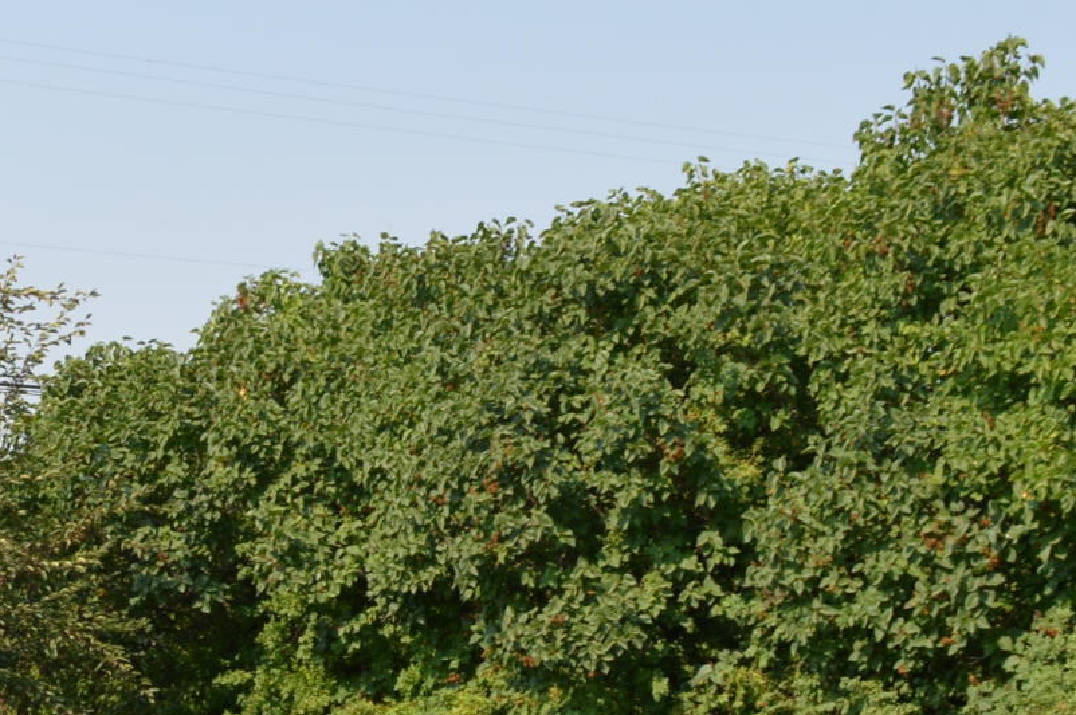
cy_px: 860
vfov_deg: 13.2
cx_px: -342
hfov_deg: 18.7
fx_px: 3016
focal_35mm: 101
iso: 100
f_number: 7.1
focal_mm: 18
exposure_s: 1/200
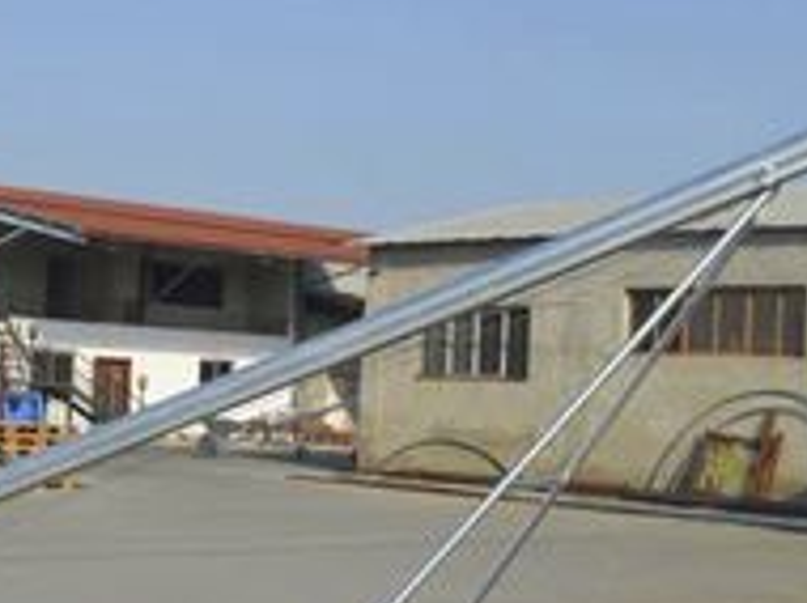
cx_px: 259
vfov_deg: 19.3
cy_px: 416
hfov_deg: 25.5
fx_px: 1770
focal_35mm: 76
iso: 100
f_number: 9
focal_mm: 20
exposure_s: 1/320
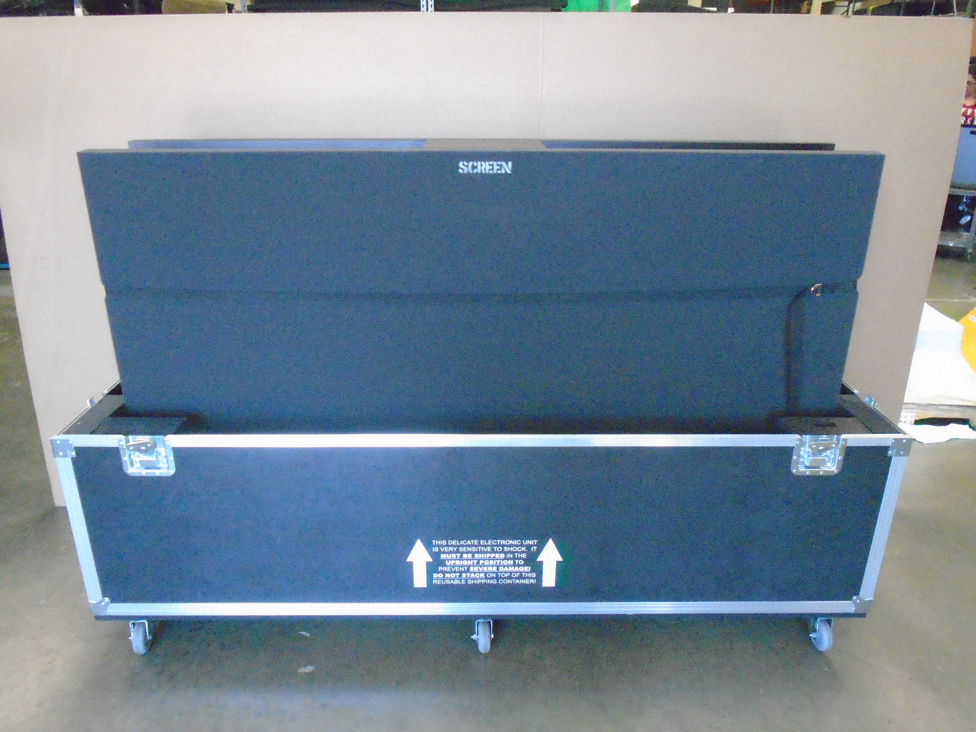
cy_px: 366
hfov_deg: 67.3
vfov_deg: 53.1
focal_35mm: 26
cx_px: 488
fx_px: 733
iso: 1600
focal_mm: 4.6
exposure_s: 1/125
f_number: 3.2
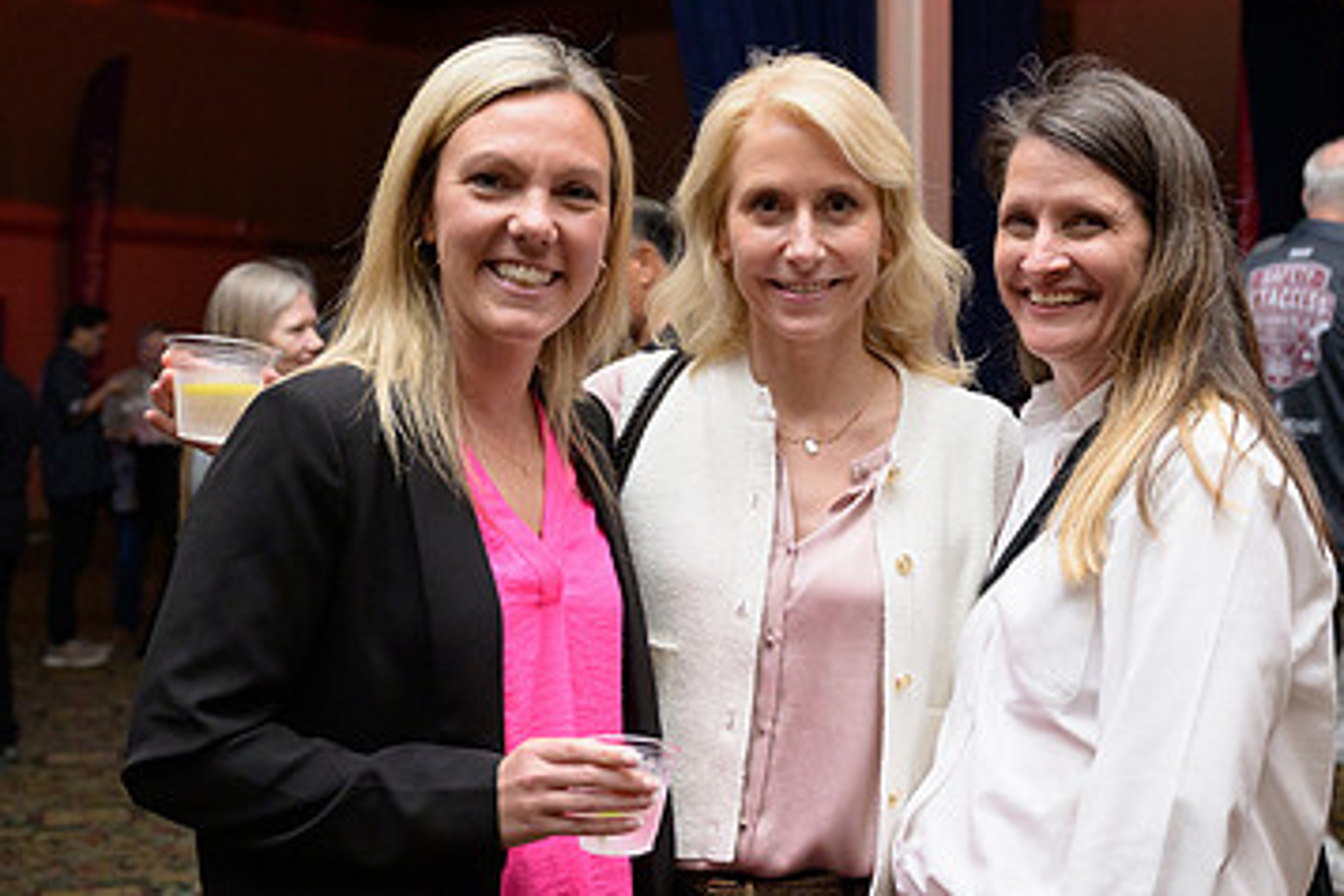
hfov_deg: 30.8
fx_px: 2426
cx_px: 828
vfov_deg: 20.9
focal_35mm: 65
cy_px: 495
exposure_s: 1/200
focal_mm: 38
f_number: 3.5
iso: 2000
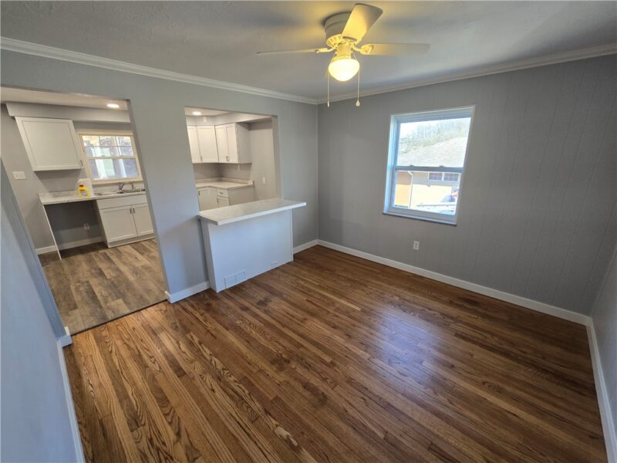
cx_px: 308
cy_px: 232
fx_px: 232
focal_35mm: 13
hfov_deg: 106.2
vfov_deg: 89.9
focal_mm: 2.2
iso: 80
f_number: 2.2
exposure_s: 1/60
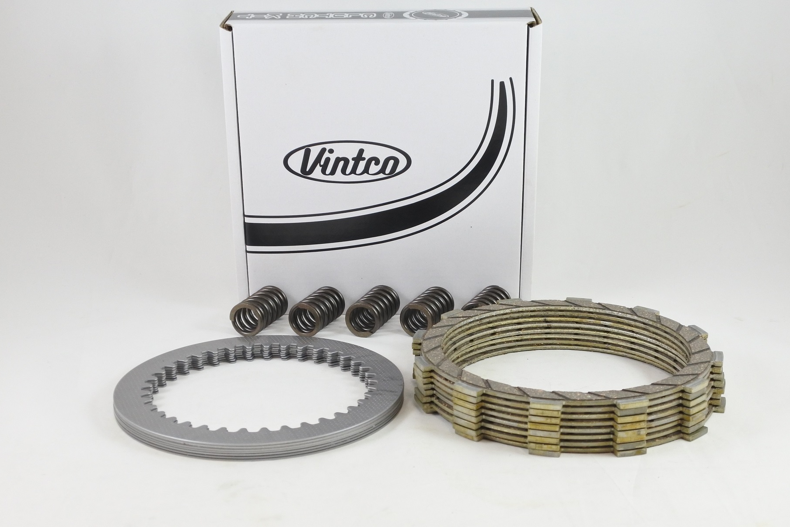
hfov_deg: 46.4
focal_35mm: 42
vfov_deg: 31.9
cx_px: 396
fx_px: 922
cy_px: 262
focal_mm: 15.3
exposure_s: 1/125
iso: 560
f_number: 4.2
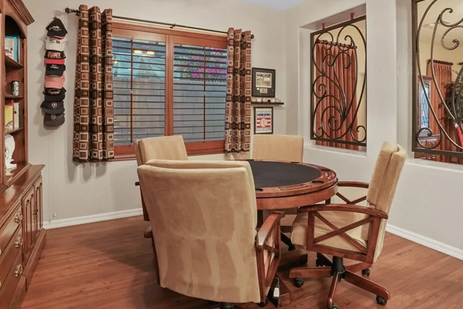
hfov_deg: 78.4
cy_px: 116
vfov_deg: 56.6
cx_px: 254
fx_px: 283
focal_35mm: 22
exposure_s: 1.3
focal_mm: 16
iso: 500
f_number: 9
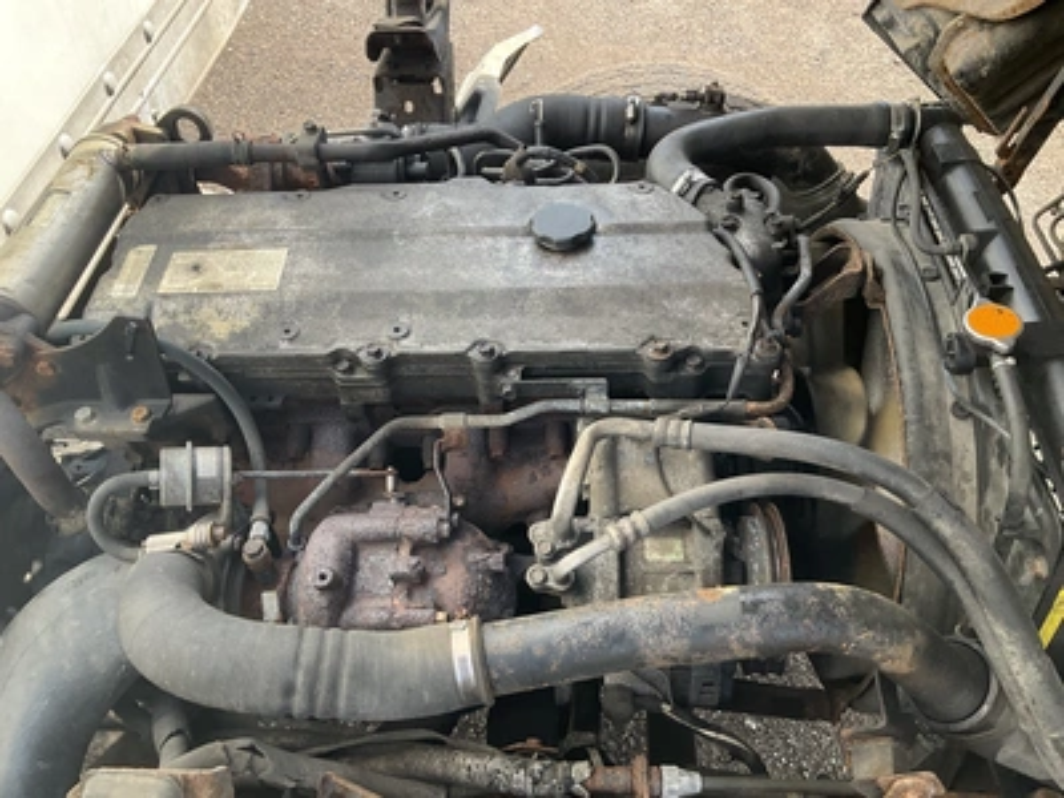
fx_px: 891
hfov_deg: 61.7
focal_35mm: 29
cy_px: 399
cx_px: 532
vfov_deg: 48.2
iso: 20
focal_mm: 3
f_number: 1.8
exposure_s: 1/243
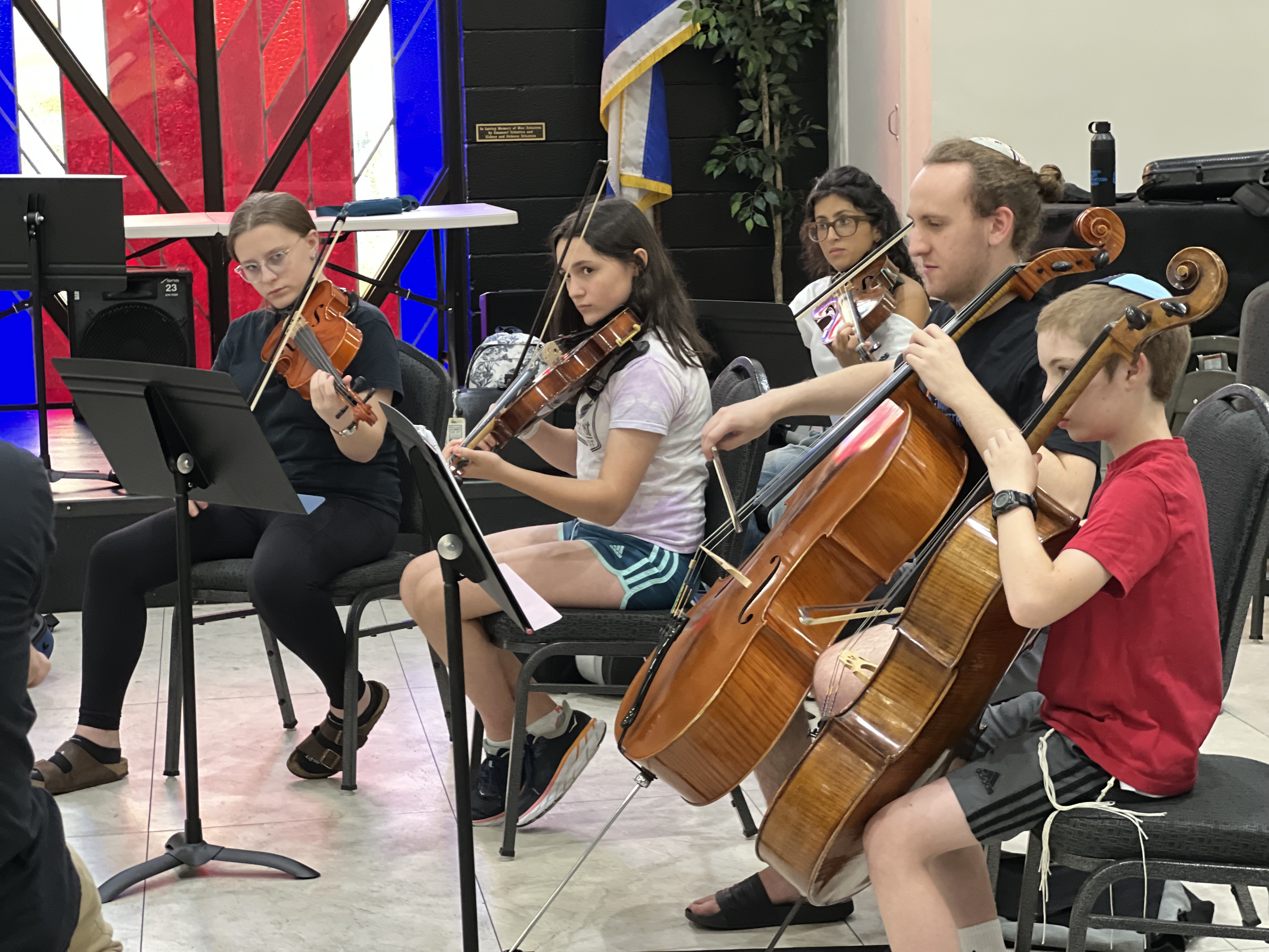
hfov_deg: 25.3
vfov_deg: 19.1
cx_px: 634
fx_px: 2823
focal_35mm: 77
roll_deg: +1.3
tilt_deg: -6.5
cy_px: 476
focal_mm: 9
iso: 400
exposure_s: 1/15
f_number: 2.8
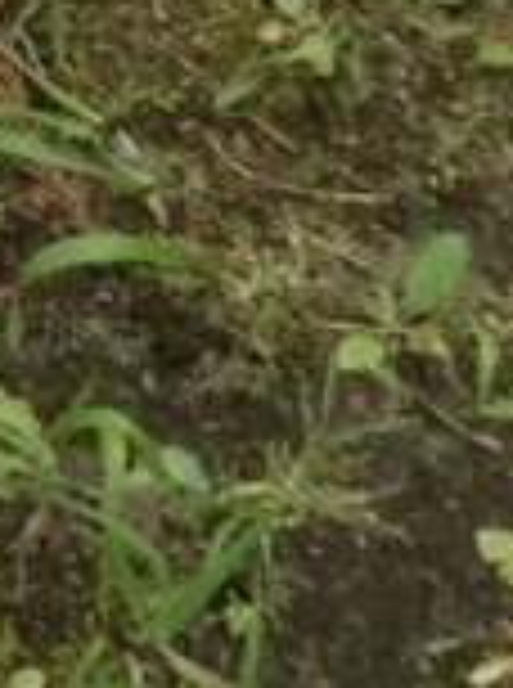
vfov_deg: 7.4
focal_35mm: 259
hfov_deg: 5.2
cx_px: -1364
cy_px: -603
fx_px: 5139
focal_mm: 3.3
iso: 25
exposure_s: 1/294
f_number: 2.4
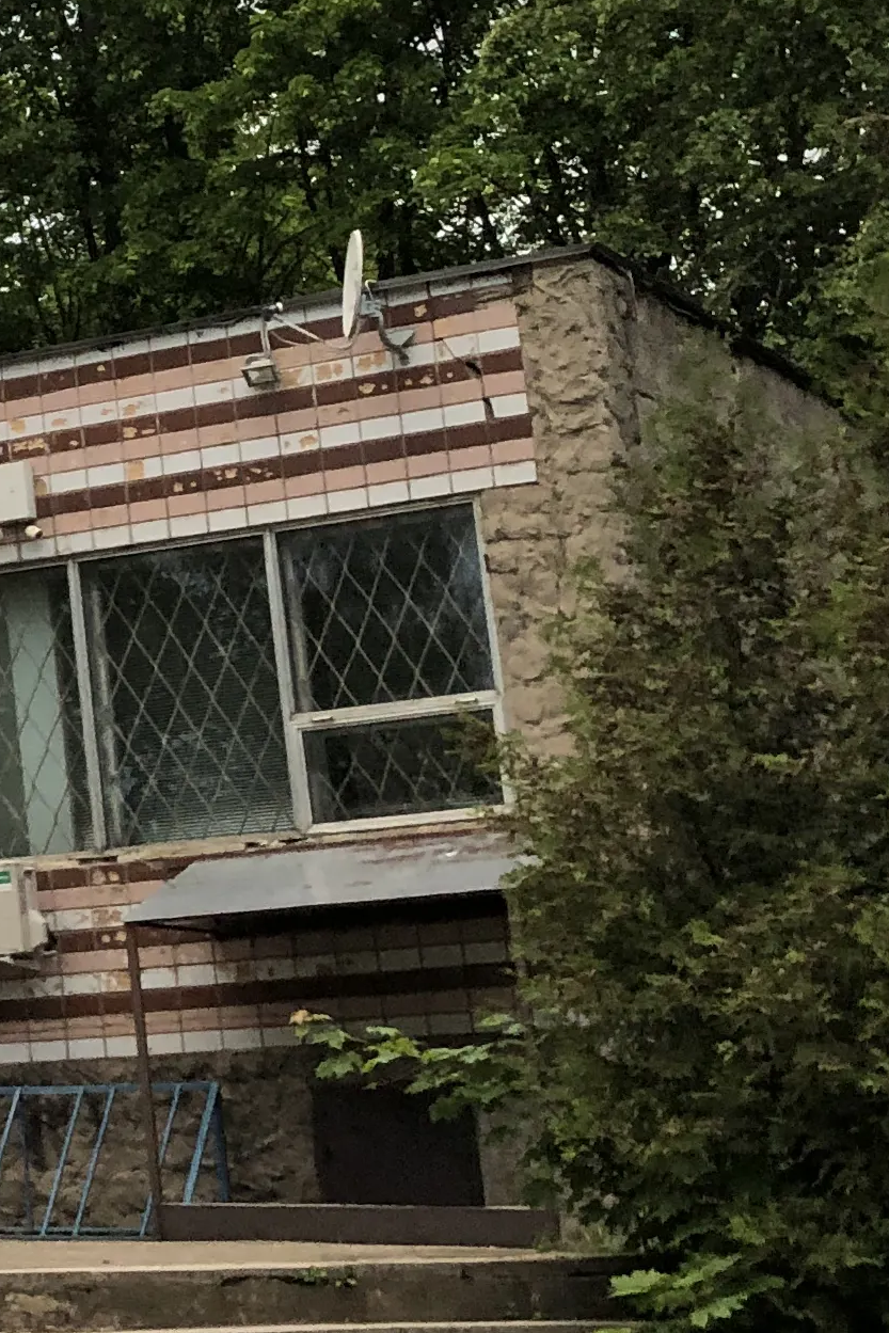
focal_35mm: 94
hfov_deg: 12.5
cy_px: 462
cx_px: -979
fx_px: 3481
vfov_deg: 21.6
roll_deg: -0.9
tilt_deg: +10.5
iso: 25
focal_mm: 4
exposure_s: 1/30
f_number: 1.8
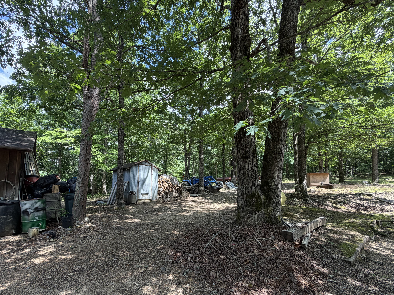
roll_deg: -1.3
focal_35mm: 17
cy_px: 174
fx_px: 193
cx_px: 175
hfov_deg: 90.7
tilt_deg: +3.8
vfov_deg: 74.1
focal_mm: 2.22
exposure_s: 1/187
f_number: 2.2
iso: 40
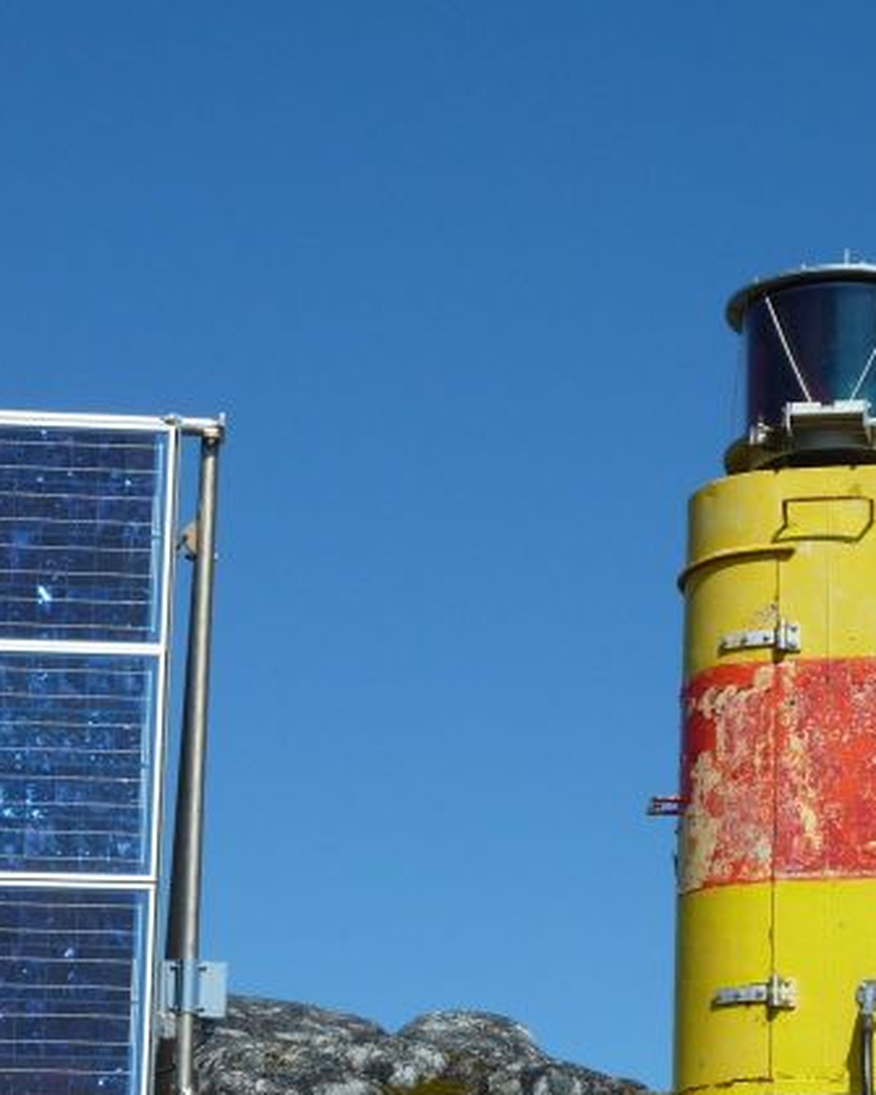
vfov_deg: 15.3
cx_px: 612
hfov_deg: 12.3
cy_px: 781
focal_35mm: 125
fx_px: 4052
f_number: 5.6
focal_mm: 11
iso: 80
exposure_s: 1/640
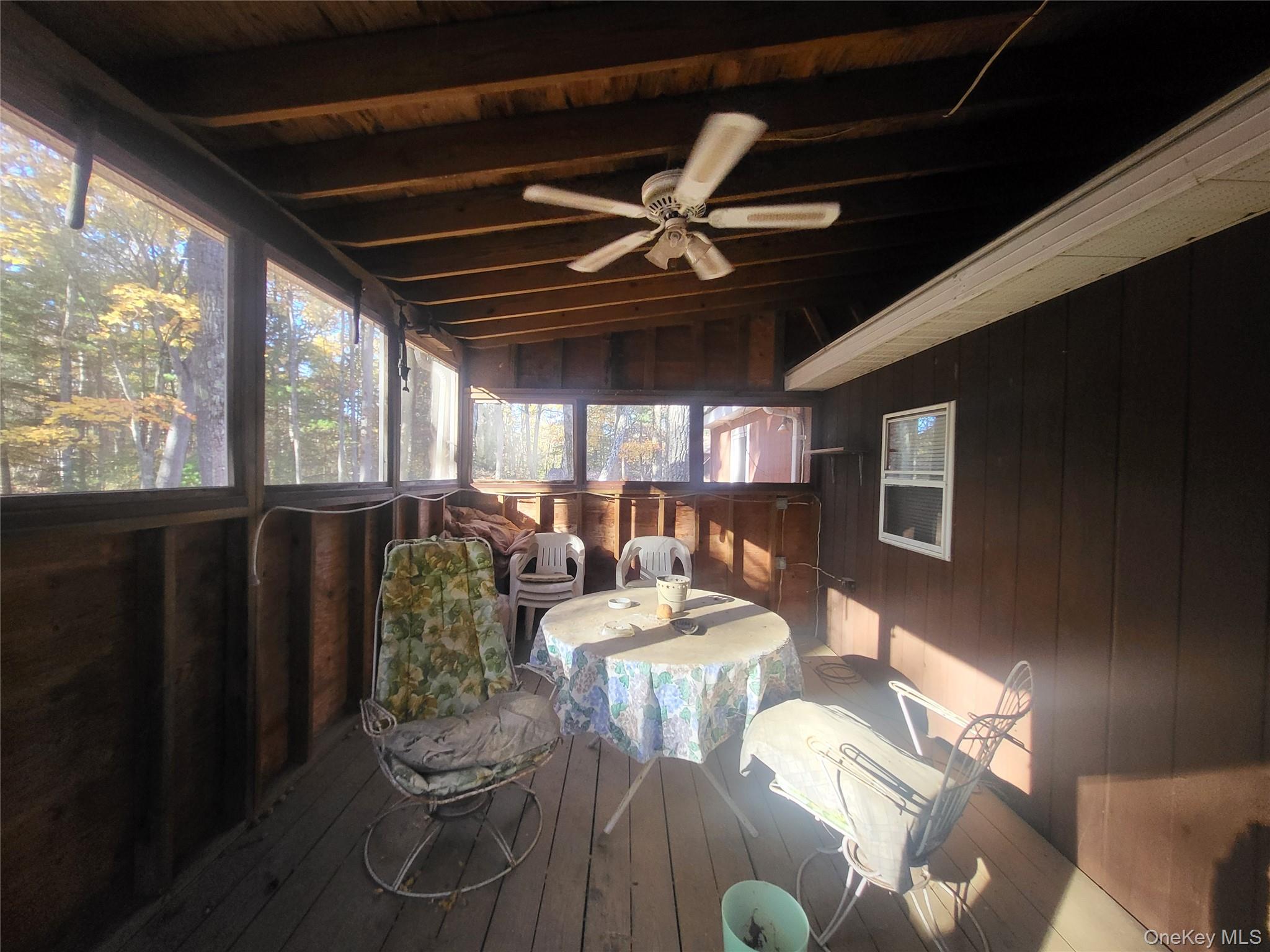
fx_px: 477
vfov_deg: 89.9
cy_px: 476
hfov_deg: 106.2
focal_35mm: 13
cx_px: 635
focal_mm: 1.74
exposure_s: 1/60
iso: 250
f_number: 2.2
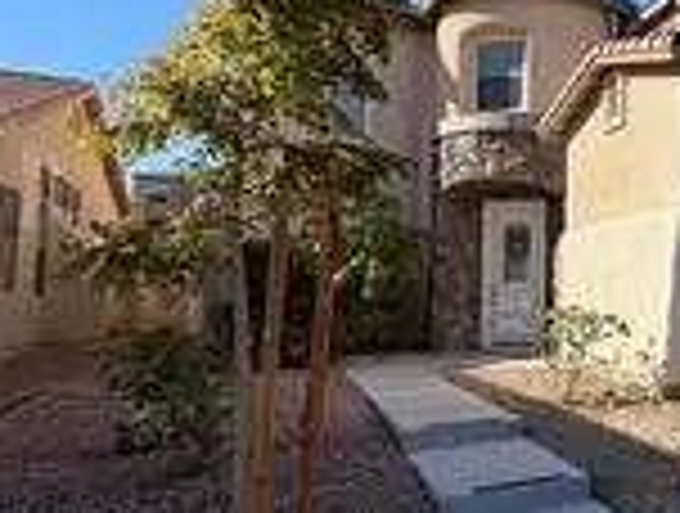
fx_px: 729
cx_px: 779
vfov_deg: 38.8
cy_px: 270
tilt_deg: +2.4
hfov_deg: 39.2
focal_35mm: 37
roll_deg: -0.1
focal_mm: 2.22
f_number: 2.2
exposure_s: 1/770
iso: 32
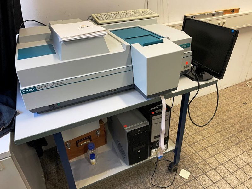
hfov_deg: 67.3
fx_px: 189
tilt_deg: -31.5
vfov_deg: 53.1
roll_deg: +2.0
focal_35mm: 26
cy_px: 94
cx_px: 126
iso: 80
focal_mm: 4.25
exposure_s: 1/50
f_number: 1.8
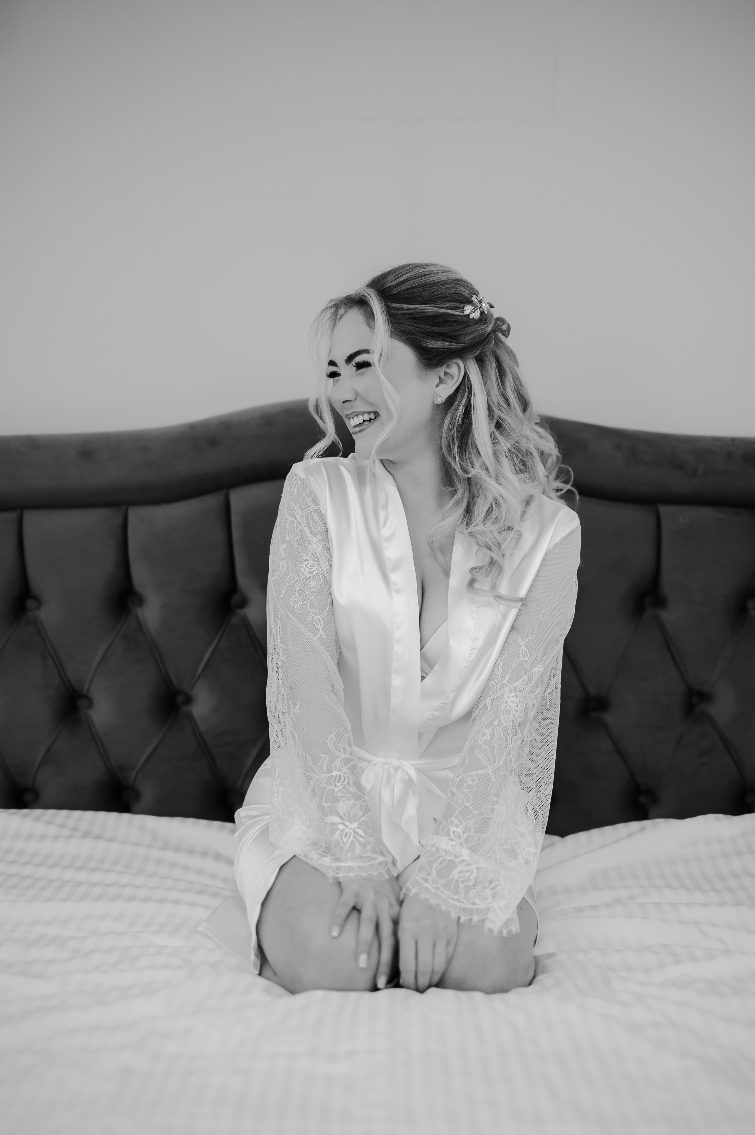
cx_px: 378
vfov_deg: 39.6
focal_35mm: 50
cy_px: 568
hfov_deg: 27.0
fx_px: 1575
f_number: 1.8
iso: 640
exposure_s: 1/250
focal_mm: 50
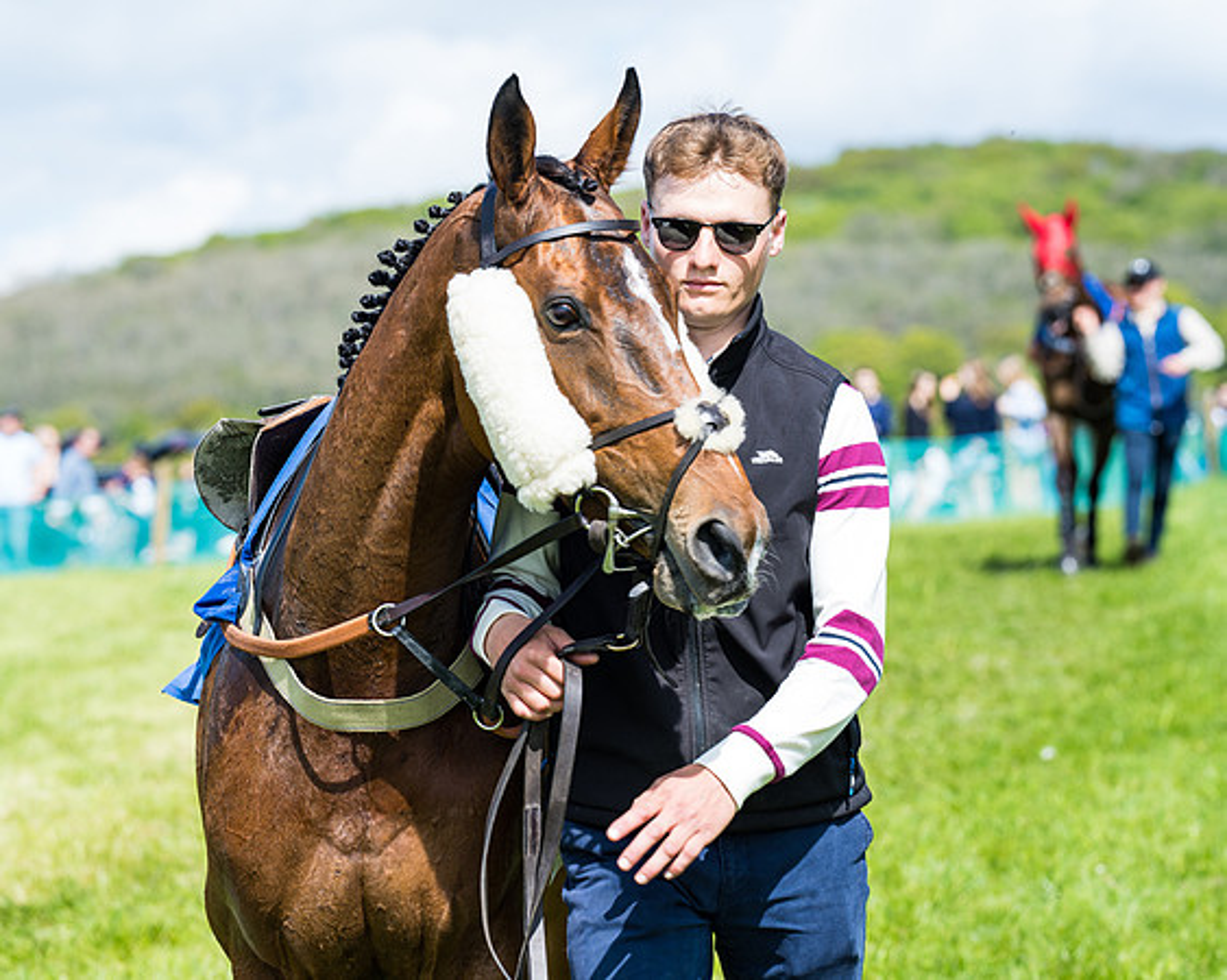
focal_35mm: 158
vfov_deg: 9.8
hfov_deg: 12.2
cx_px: 462
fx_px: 5736
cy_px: 471
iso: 50
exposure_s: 1/320
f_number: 5
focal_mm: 135
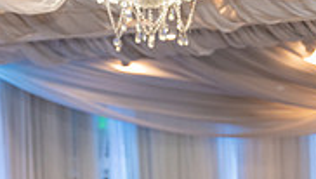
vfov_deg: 5.5
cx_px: -17
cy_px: 328
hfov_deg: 9.7
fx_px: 1846
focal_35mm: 220
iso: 1000
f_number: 2.8
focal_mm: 66
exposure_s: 1/160
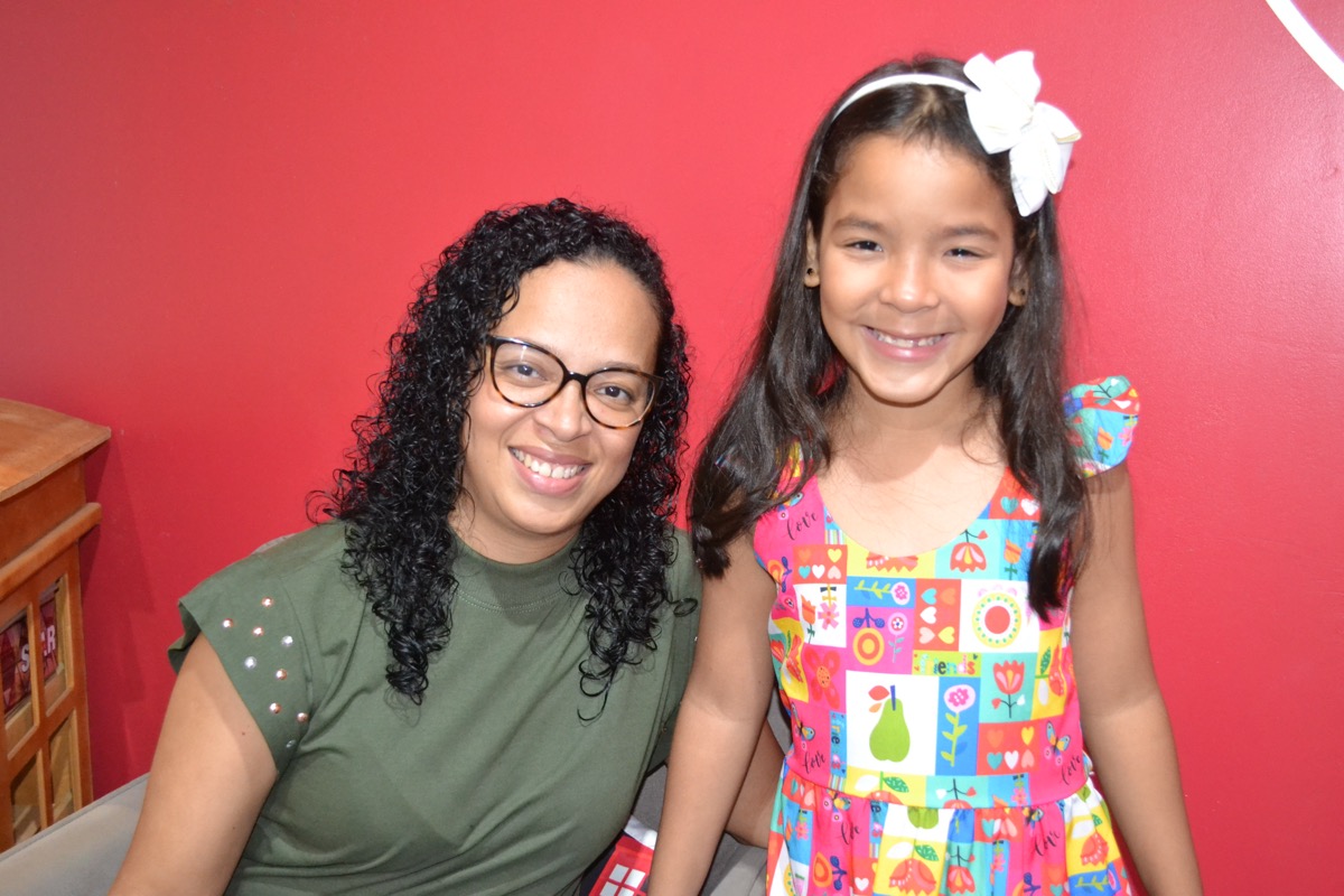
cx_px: 672
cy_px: 448
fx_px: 1456
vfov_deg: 34.2
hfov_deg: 49.6
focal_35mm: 39
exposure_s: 1/60
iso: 2800
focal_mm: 26
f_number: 4.2
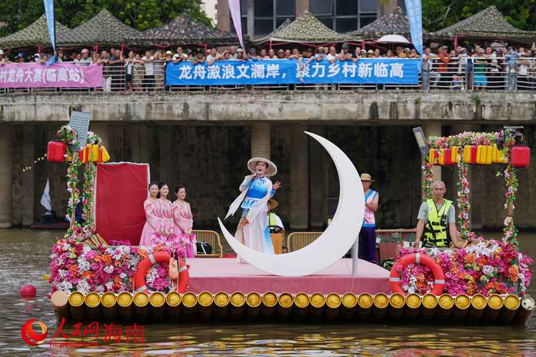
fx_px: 2441
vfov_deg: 8.4
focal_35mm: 164
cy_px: 178
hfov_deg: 12.5
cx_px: 268
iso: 100
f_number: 5.6
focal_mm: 164
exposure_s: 1/500
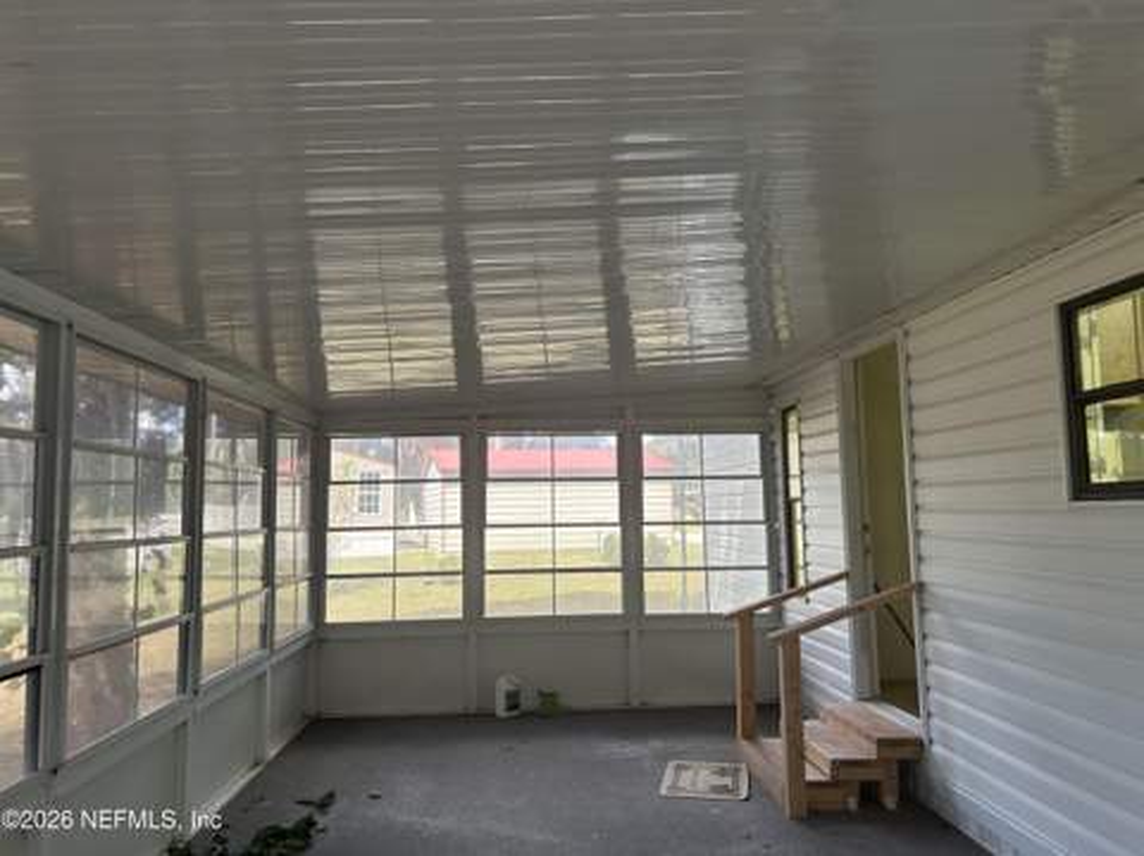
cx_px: 572
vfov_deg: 53.0
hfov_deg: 67.4
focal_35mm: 26
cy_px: 428
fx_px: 858
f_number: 1.5
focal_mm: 5.7
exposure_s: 1/60
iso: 100
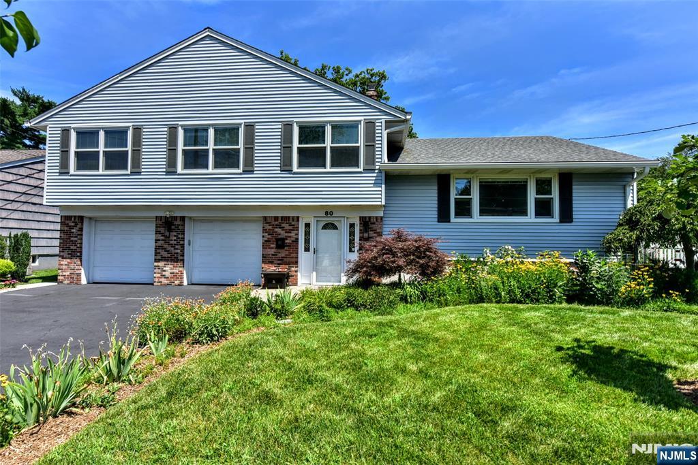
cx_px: 349
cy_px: 232
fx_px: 330
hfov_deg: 93.3
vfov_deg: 70.5
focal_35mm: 17
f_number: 7.1
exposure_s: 1/4000
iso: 900
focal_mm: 17
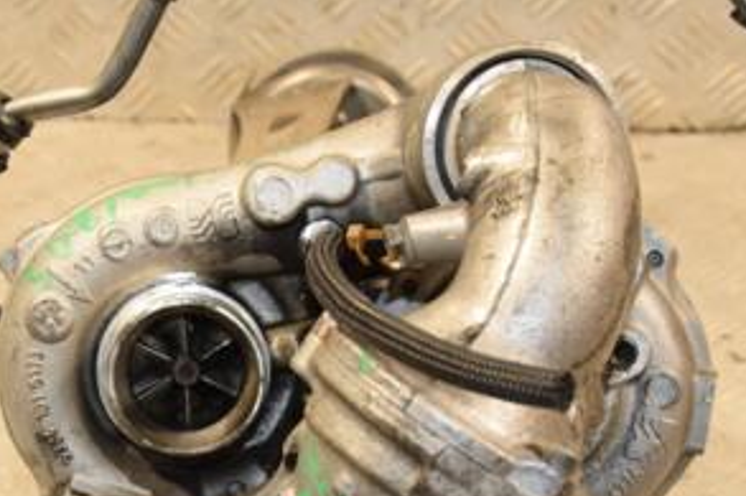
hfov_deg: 23.6
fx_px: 1781
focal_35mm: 86
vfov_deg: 15.6
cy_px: 504
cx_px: 267
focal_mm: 28
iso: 800
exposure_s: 1/200
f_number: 5
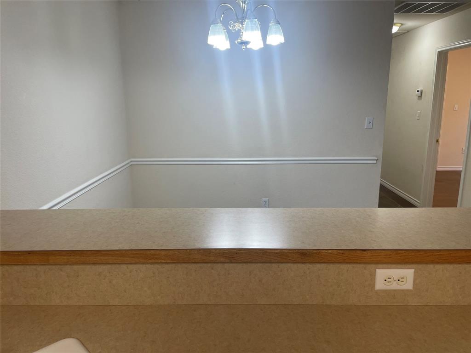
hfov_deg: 67.3
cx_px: 236
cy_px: 176
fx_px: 354
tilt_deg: -10.9
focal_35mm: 26
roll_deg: +0.8
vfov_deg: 53.1
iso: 100
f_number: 1.6
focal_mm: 4.2
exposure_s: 1/120
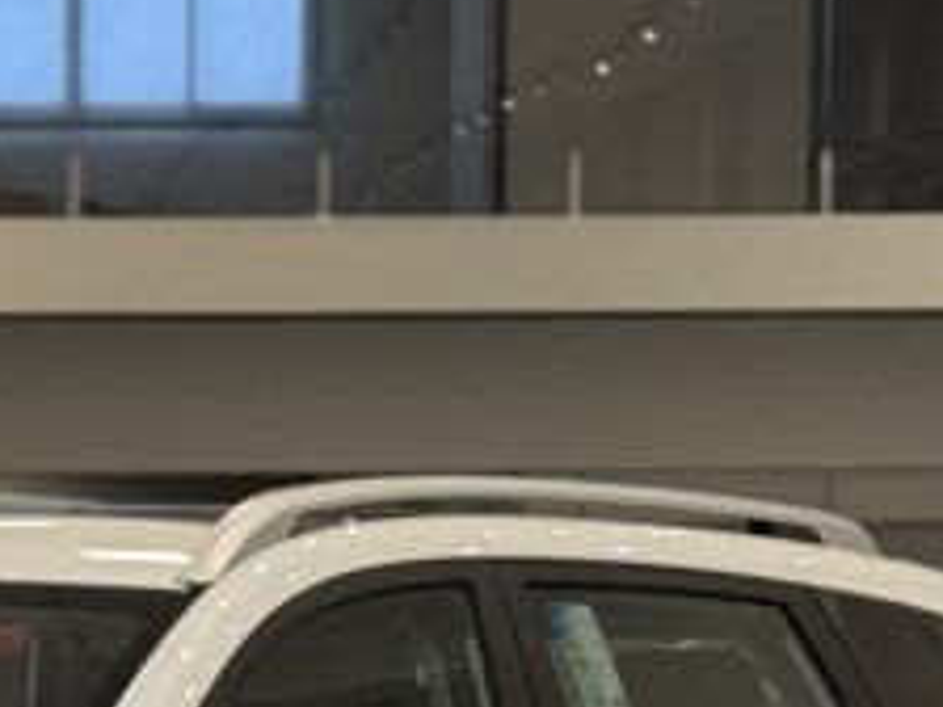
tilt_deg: -4.1
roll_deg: +0.5
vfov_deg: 6.7
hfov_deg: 8.9
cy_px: 1145
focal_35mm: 219
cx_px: -290
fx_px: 5966
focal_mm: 6.76
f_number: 1.78
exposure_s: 1/60
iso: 125
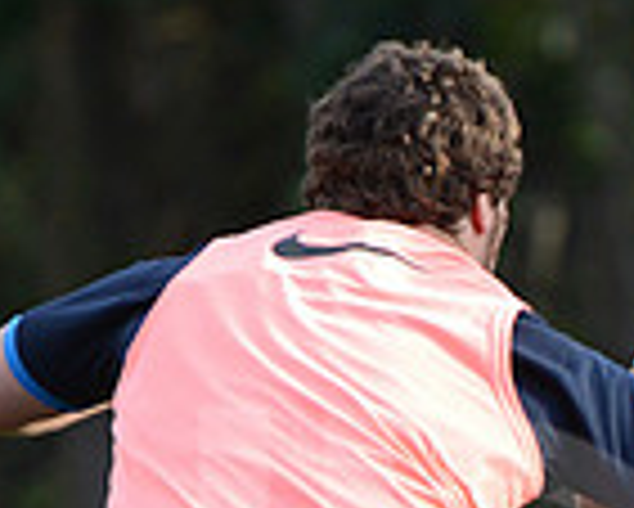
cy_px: 744
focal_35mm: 1042
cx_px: 1214
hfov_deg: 1.9
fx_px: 19566
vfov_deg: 1.5
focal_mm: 270
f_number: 4
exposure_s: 1/1000
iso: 800
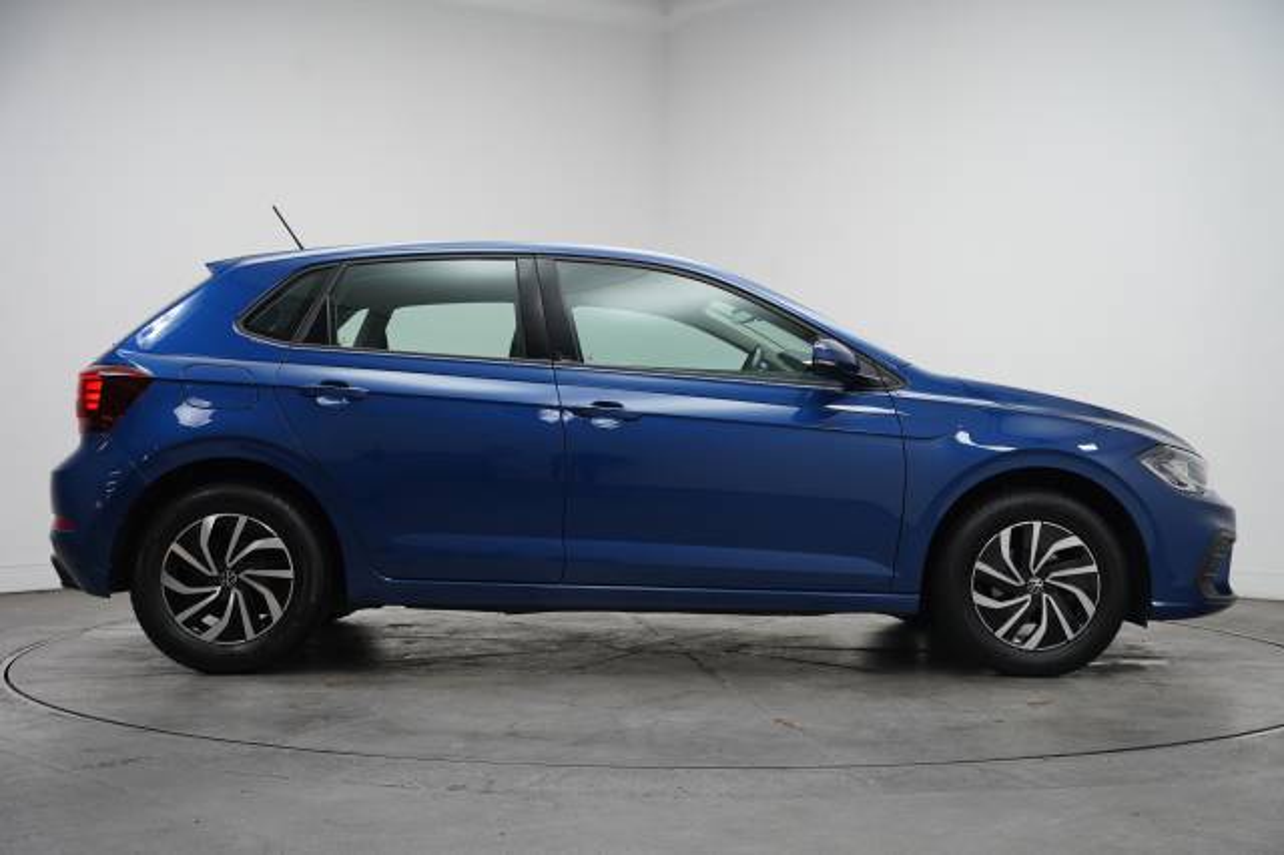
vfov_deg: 30.5
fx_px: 1565
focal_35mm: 44
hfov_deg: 44.6
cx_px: 642
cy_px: 428
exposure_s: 1/160
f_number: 4
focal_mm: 43.9
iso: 1250
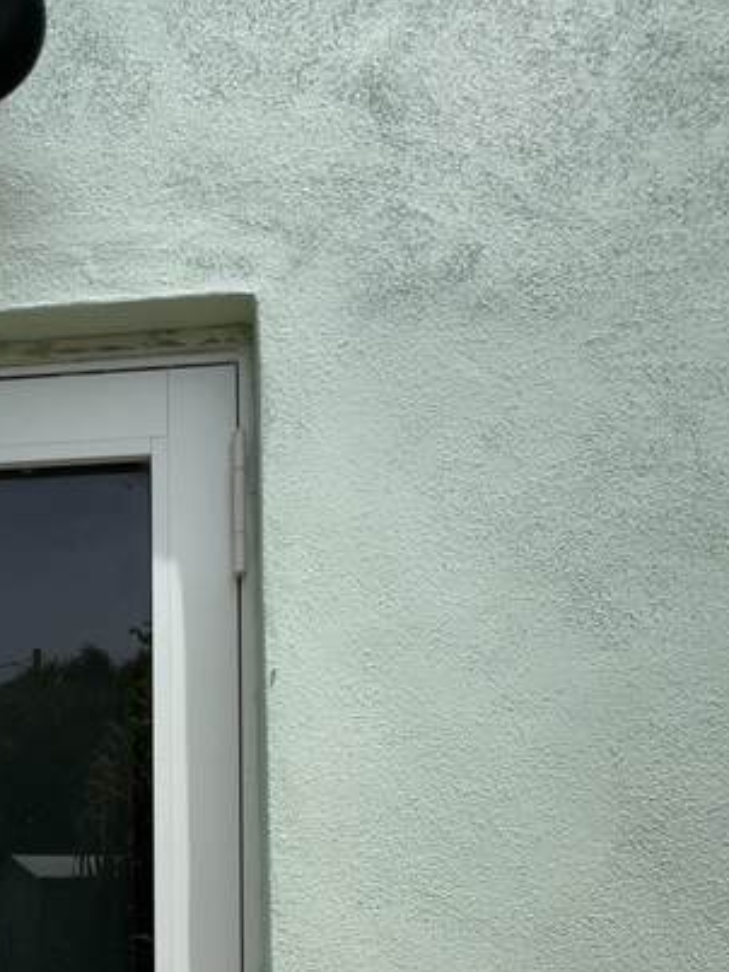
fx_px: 871
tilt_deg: +1.9
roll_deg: +0.7
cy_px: 919
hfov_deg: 40.8
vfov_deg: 50.0
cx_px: 31
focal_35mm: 31
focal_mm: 1.57
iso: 32
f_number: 1.8
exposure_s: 1/1206
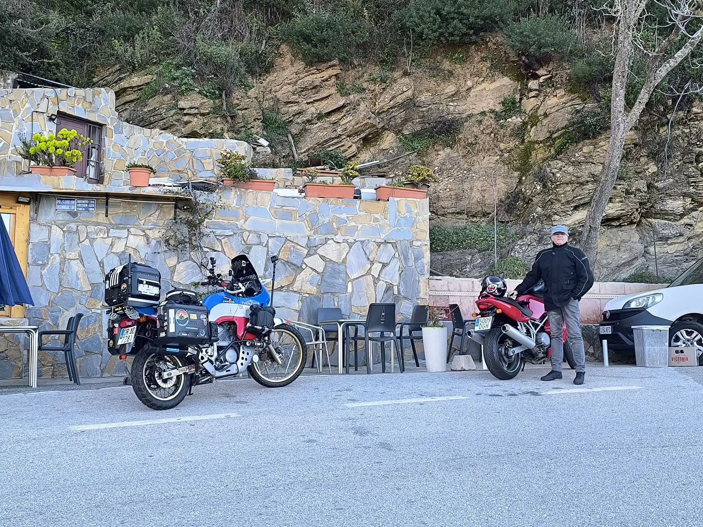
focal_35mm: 42
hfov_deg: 44.8
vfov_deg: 34.3
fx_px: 853
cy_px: 264
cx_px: 352
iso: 100
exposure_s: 1/100
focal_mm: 6.14
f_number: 1.65
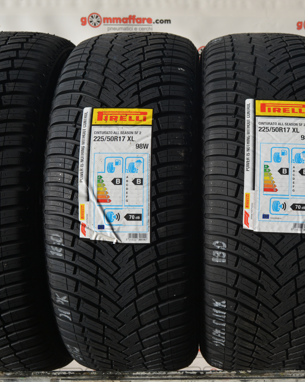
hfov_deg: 31.9
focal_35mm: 47
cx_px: 197
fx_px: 530
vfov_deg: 39.5
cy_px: 189
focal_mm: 22
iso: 320
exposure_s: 1/125
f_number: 5.6
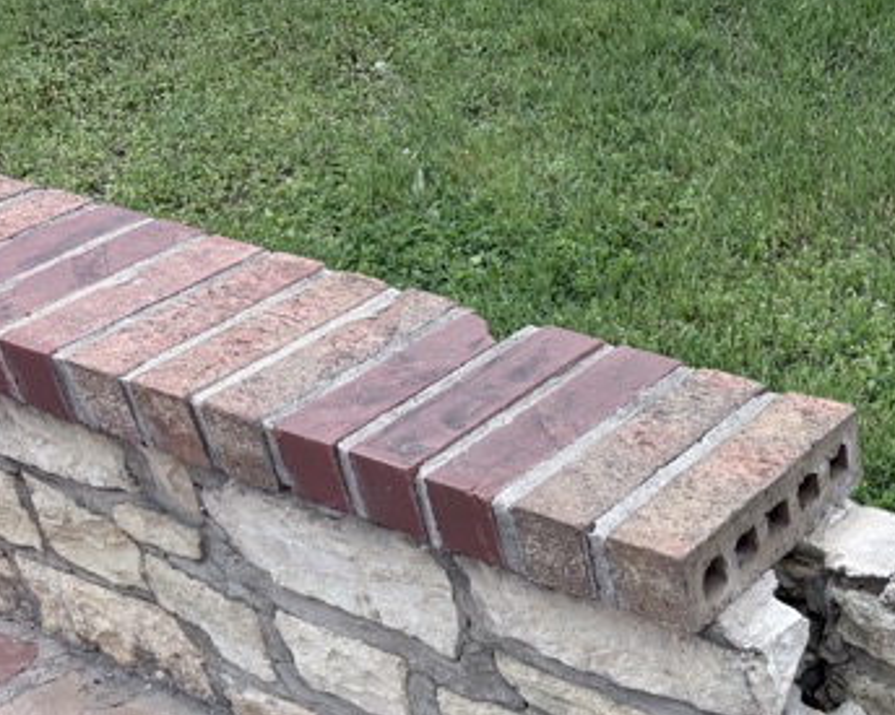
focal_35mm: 59
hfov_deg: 29.3
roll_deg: -0.3
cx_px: 950
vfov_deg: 24.3
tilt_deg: -41.3
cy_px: 767
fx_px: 1562
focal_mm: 5.96
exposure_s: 1/2141
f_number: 1.6
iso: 50
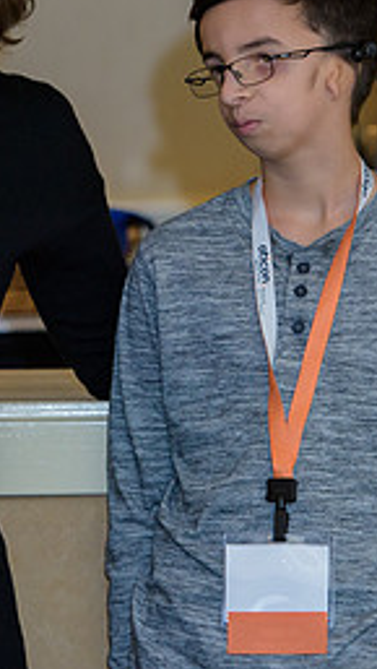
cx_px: 65
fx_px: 5869
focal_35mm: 331
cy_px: 212
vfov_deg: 6.5
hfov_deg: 3.7
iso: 1250
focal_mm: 140
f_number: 3.5
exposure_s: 1/125
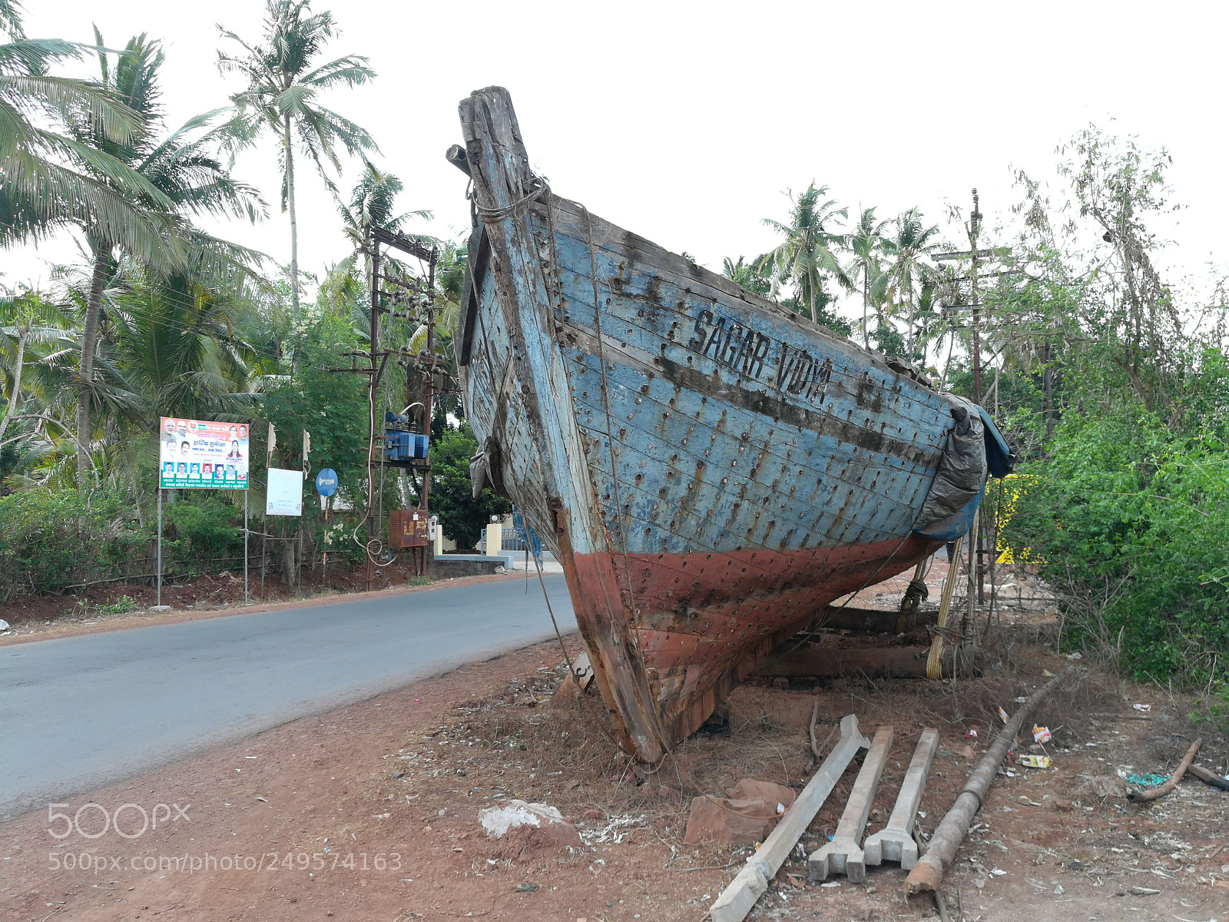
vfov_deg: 53.1
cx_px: 614
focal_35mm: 26
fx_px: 923
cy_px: 461
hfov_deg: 67.3
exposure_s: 1/127
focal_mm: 3.83
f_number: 2.2
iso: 50
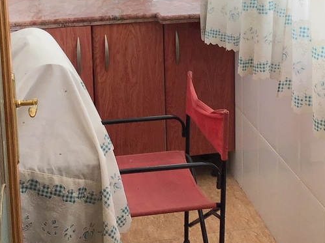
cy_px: 17
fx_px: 760
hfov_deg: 24.1
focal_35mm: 81
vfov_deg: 17.9
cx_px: 188
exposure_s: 1/100
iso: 25
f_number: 2.4
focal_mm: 3.3
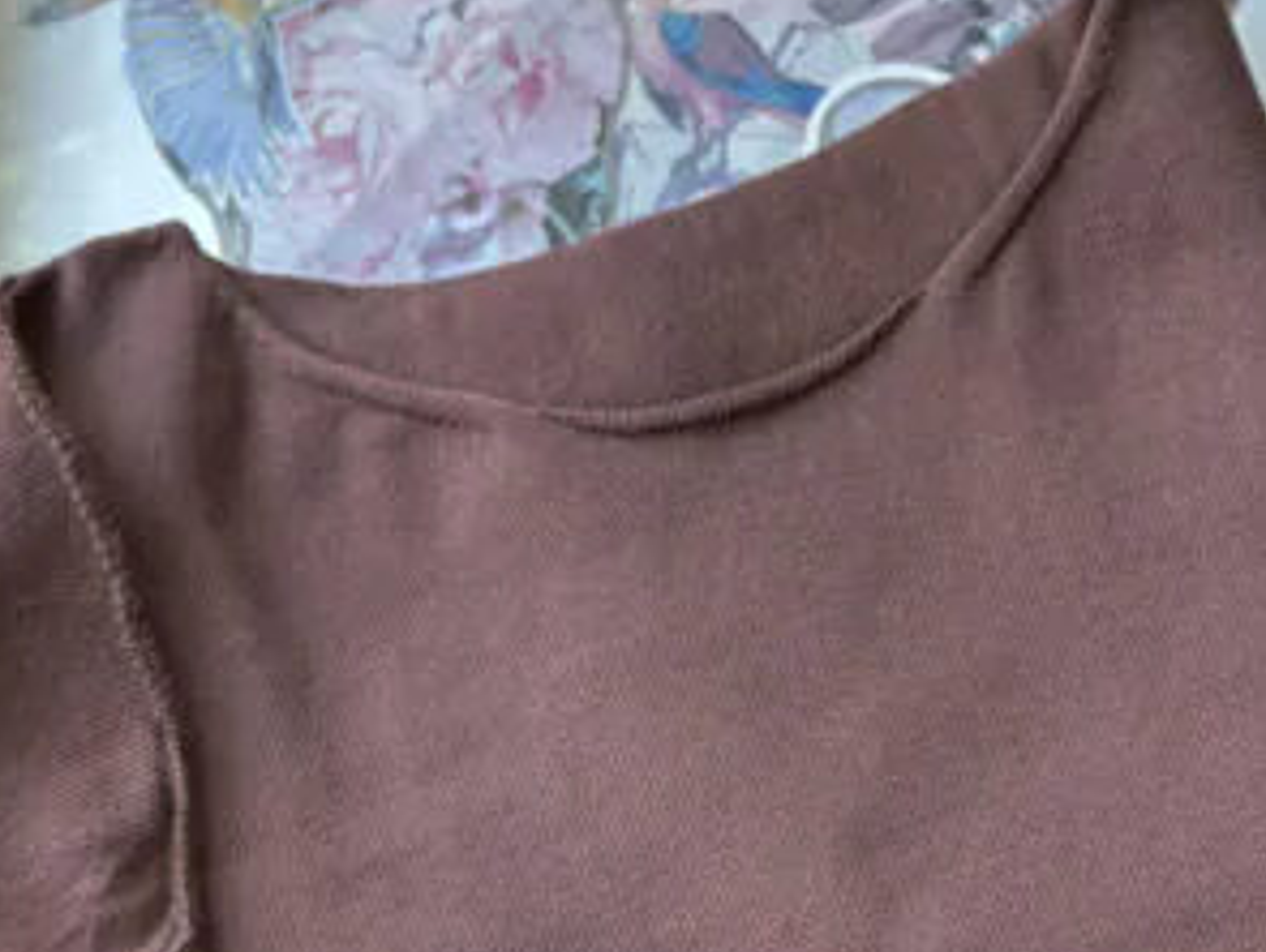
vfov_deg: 22.4
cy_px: 708
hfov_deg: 29.8
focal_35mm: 65
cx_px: 627
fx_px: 2380
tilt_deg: -79.2
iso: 125
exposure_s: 1/106
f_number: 1.78
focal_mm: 6.86
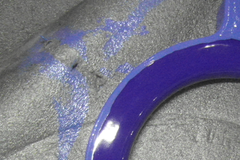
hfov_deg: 30.3
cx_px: 258
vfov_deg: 20.8
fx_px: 400
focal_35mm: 60
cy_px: 203
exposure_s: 1/30
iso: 800
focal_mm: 4
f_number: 3.2
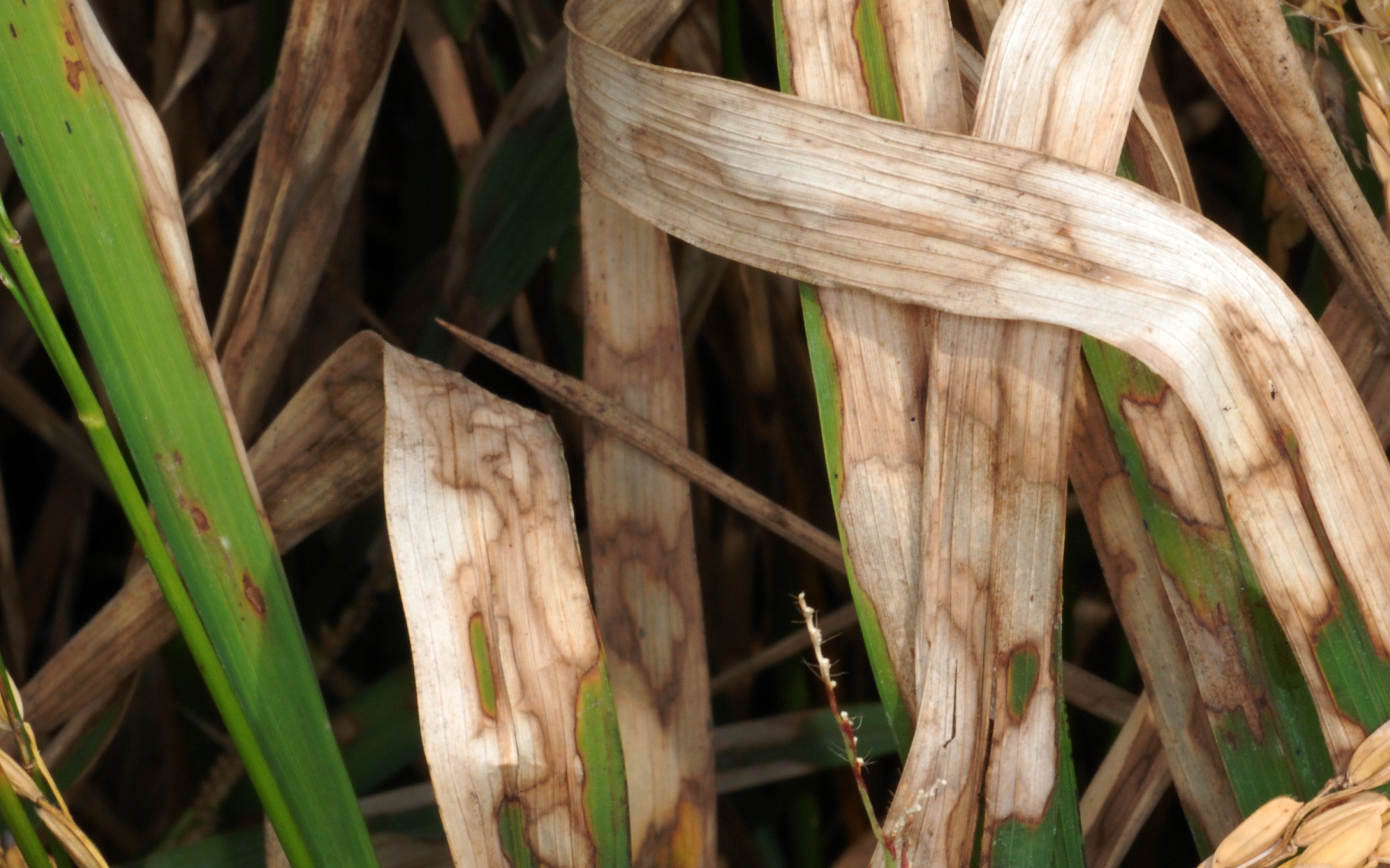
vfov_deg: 8.9
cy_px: 588
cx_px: 1116
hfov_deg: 14.1
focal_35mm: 148
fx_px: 5607
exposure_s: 1/60
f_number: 36
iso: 400
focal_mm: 60
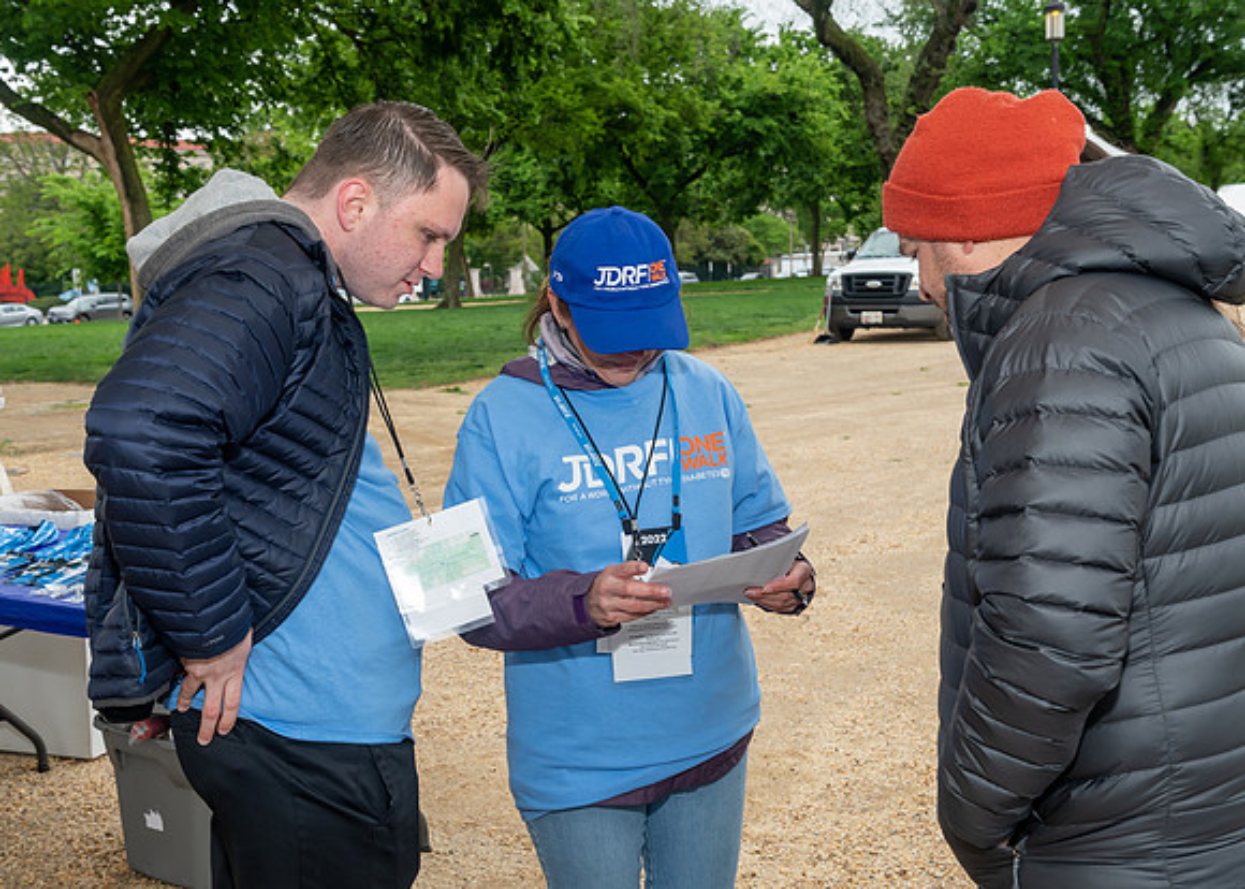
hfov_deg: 42.6
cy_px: 448
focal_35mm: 45
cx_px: 567
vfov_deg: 31.1
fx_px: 1595
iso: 320
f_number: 5.6
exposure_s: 1/250
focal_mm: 28
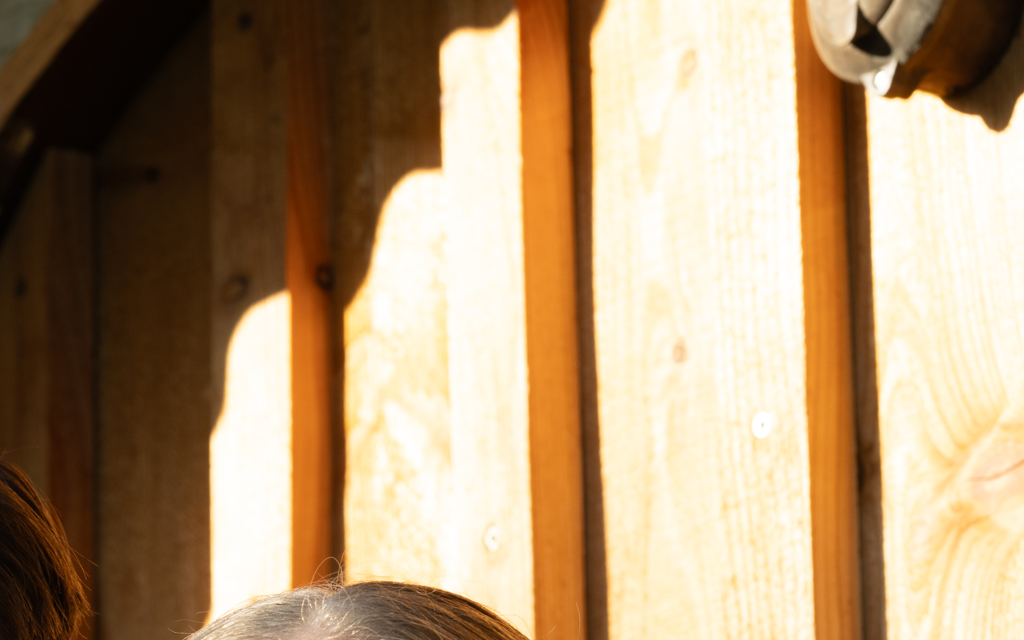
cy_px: 822
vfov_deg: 5.5
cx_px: 11
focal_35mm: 236
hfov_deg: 8.8
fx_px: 6586
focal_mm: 85
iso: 100
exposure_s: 1/60
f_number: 8
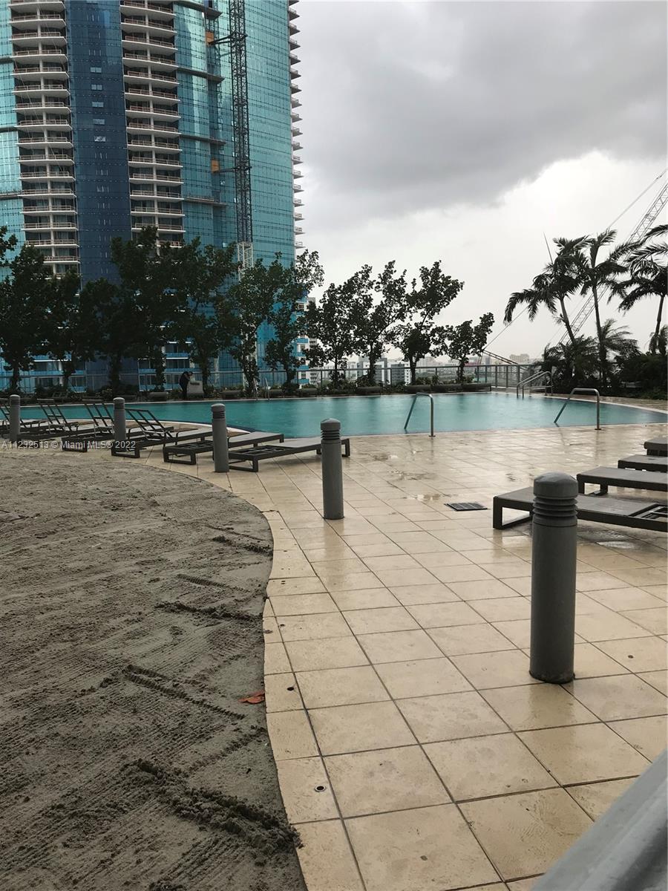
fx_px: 720
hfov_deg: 49.7
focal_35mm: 28
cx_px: 334
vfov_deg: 63.4
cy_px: 446
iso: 20
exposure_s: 1/160
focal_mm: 3.99
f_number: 1.8
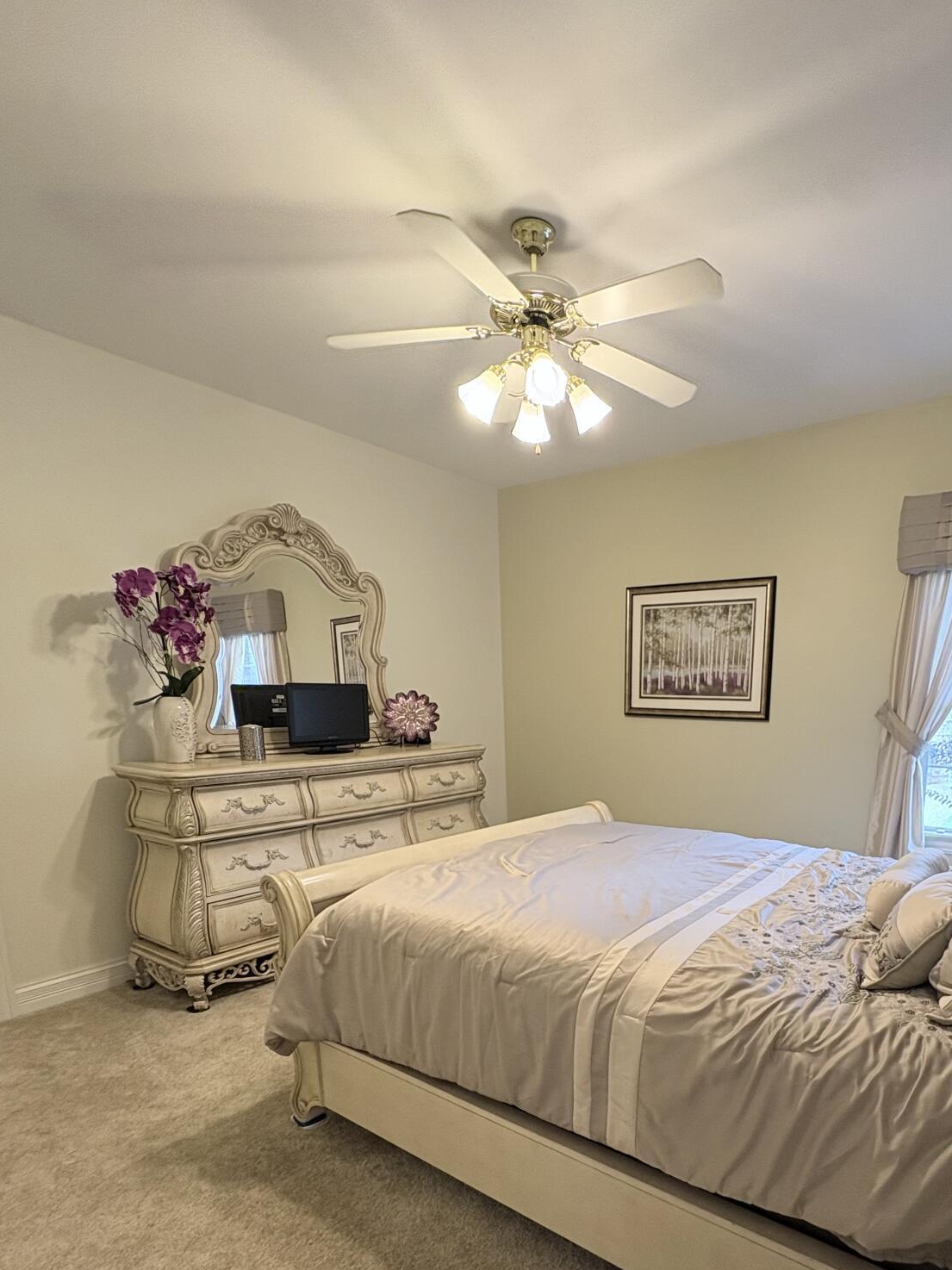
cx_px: 638
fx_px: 697
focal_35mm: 19
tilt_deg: -11.6
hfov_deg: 66.7
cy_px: 838
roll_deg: -0.8
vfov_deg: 82.0
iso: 125
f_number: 2.2
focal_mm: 2.22
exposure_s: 1/60
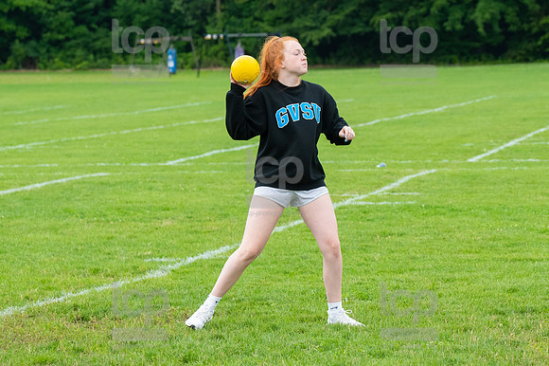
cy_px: 183
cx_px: 274
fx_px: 2850
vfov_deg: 7.3
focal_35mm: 187
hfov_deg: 11.0
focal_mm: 125
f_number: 5.6
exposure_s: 1/1000
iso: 1250
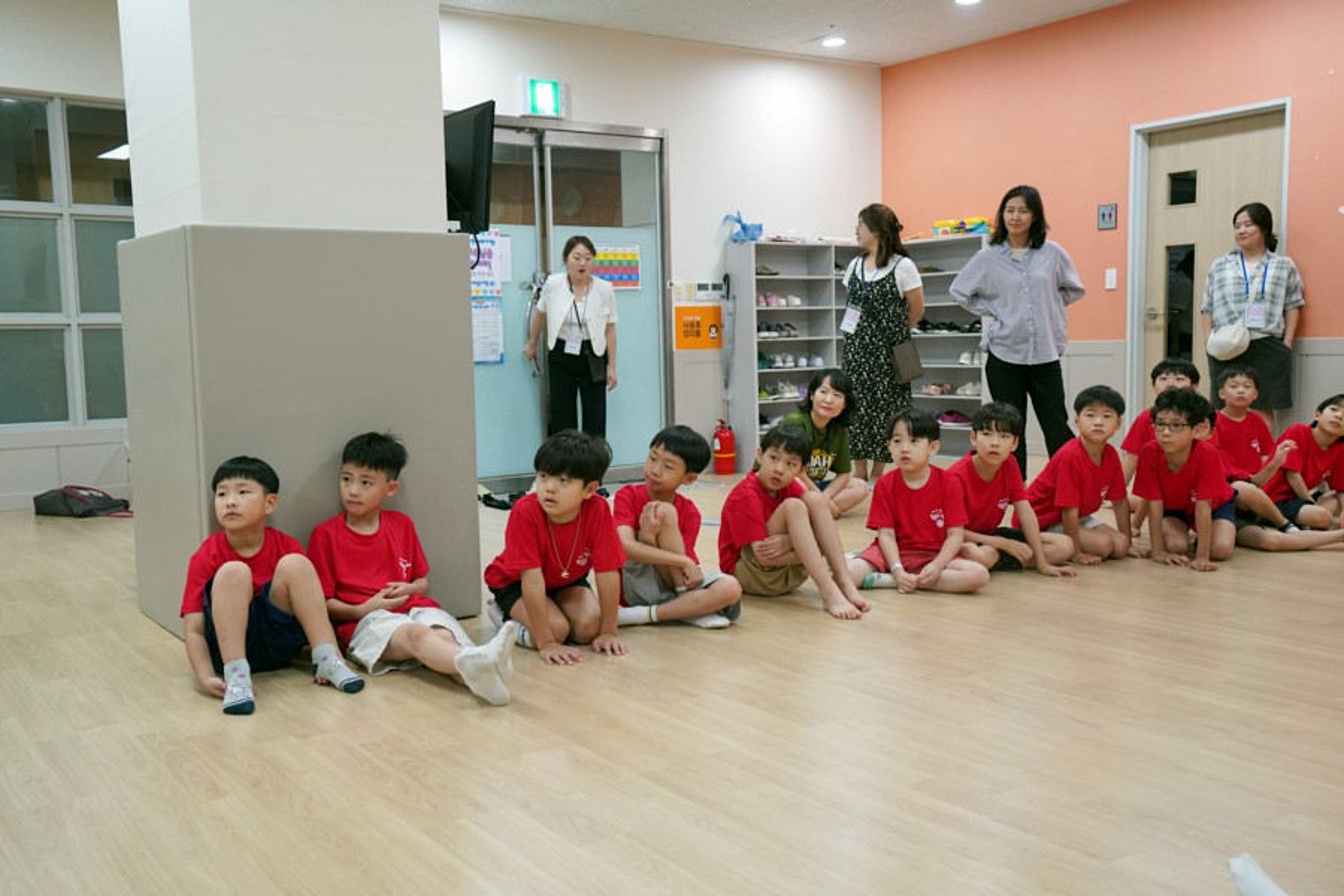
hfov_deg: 54.4
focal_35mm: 35
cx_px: 672
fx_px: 1307
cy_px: 448
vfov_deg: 37.9
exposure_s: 1/160
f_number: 4
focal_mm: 35
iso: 1600
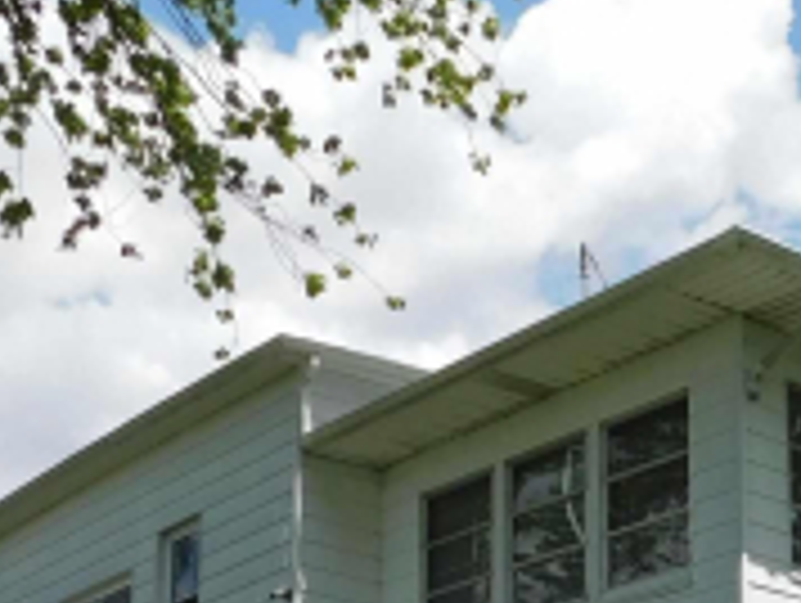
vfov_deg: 16.1
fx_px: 1993
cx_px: 605
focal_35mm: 86
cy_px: 837
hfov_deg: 22.5
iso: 125
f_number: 6
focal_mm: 4
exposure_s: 1/500
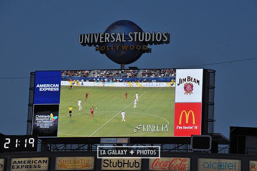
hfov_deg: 10.3
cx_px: 128
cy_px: 86
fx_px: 1427
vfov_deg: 6.9
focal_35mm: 200
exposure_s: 1/500
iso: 1250
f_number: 11
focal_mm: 200
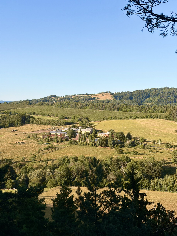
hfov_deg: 28.0
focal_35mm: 52
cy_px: 118
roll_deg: -0.4
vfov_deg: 36.8
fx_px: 355
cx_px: 88
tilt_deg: -0.9
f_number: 1.6
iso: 32
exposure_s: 1/2141
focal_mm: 5.96
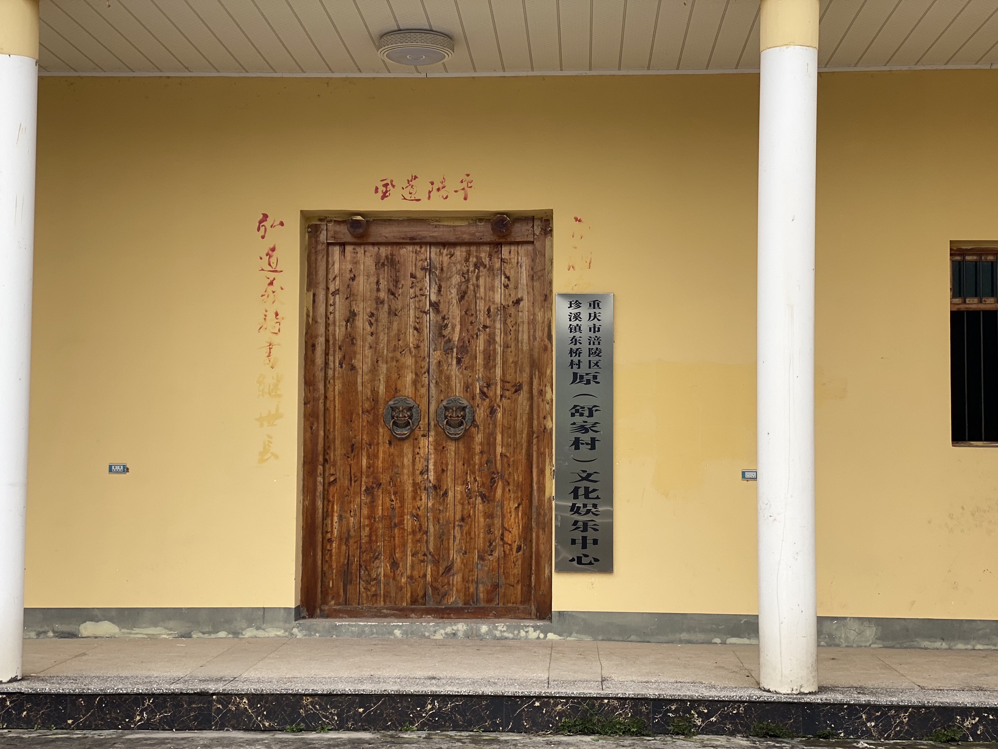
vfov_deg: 28.0
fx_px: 1499
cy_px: 374
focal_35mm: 52
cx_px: 499
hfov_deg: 36.8
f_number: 2
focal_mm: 6
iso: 20
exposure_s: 1/158
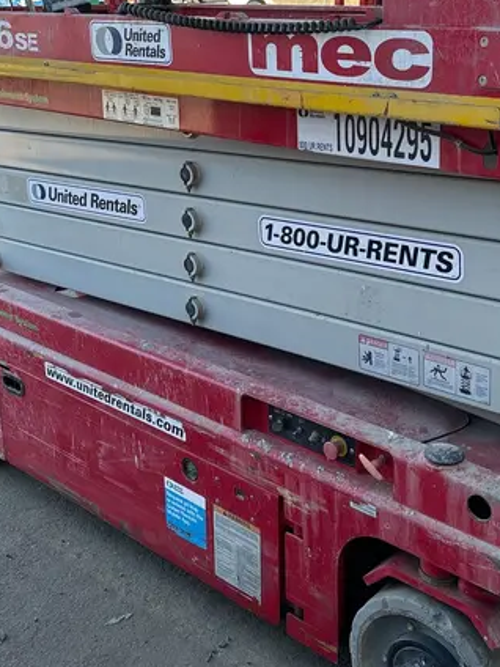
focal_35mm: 45
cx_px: 316
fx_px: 867
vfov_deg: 41.3
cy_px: 204
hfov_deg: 32.0
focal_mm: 5.96
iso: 50
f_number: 1.6
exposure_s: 1/448
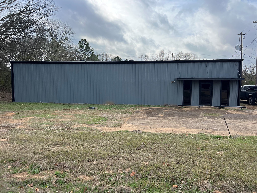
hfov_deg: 67.3
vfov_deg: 53.1
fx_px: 193
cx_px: 128
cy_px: 96
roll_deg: +0.1
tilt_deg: -4.4
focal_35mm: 26
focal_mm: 5.7
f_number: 1.5
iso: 50
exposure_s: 1/1779
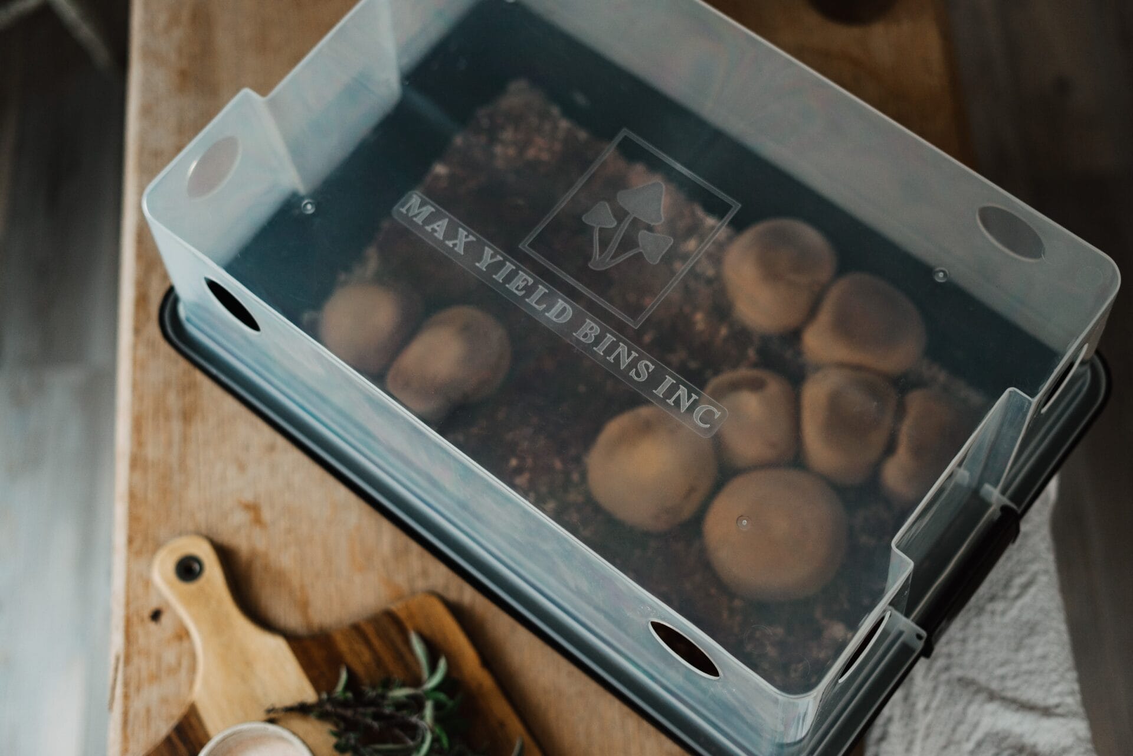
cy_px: 378
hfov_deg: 39.6
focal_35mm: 50
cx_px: 566
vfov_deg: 27.0
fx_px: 1573
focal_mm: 50
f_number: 2.2
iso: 100
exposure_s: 1/400
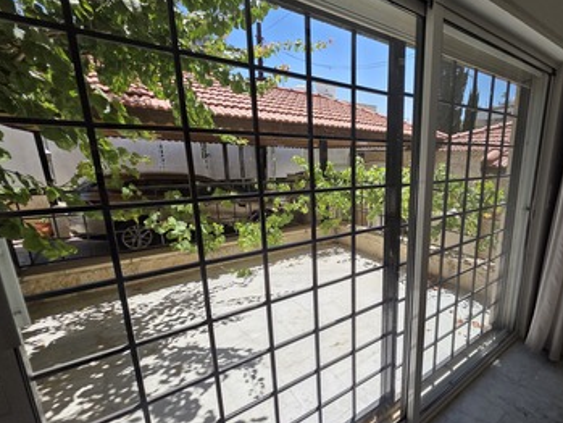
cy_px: 232
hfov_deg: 88.6
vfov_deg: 74.6
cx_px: 362
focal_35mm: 17
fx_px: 277
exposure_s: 1/1765
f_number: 1.9
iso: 40
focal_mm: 2.2
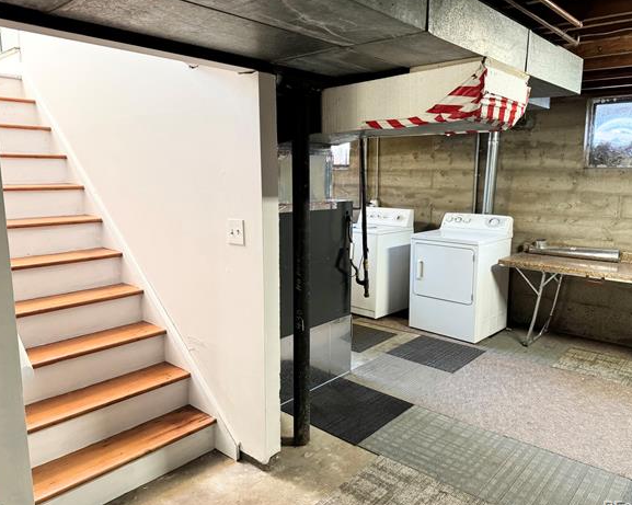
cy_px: 255
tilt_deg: -9.2
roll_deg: -0.9
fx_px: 486
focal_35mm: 26
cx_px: 340
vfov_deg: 54.9
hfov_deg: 66.0
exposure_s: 1/60
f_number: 1.78
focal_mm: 6.76
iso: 320
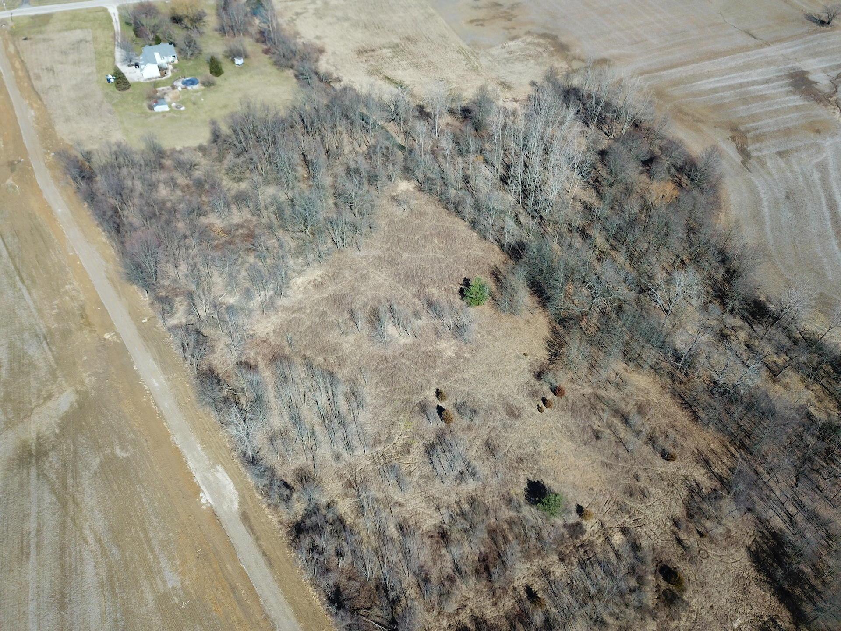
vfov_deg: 53.1
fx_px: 632
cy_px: 316
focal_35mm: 26
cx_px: 420
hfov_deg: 67.3
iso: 100
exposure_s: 1/1059
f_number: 2.2
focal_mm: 4.73
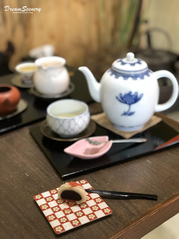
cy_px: 120
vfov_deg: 33.8
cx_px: 90
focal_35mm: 57
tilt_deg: -29.7
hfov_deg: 25.7
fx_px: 393
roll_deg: -0.3
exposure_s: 1/30
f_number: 2.8
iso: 320
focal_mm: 6.6
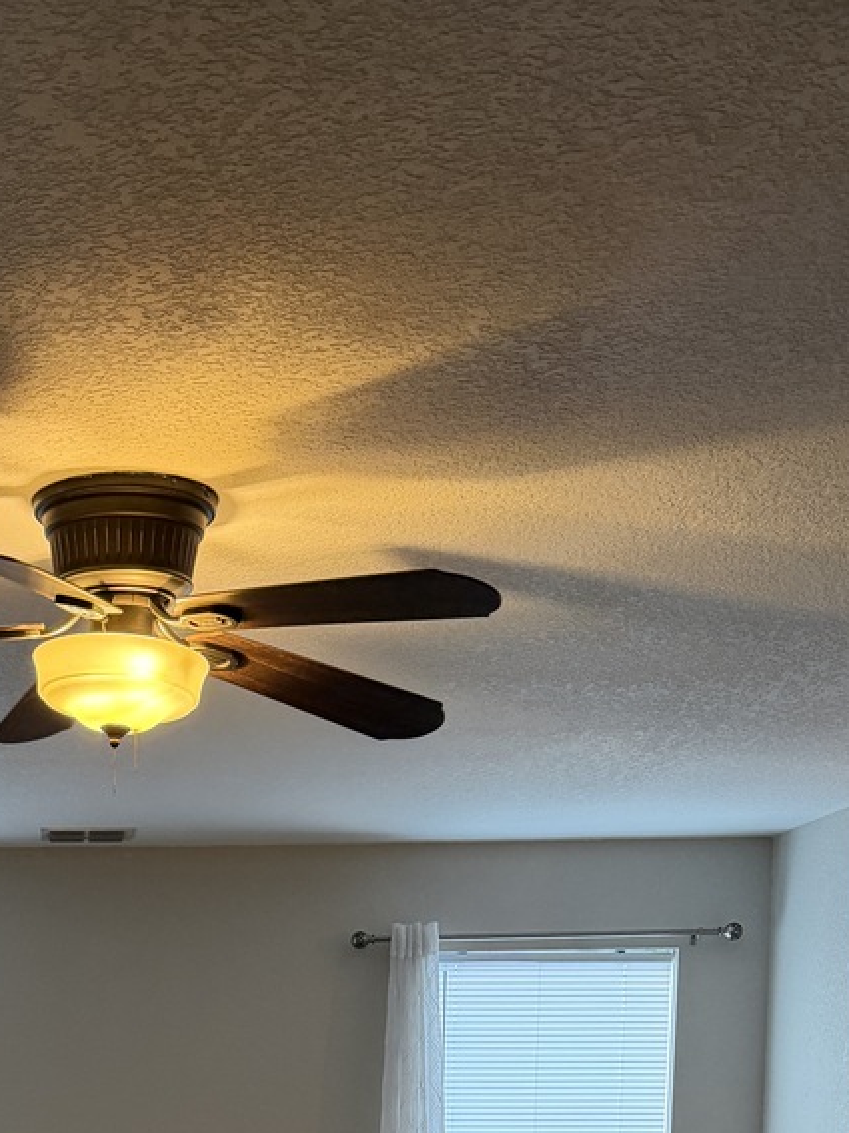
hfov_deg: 23.3
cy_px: 1343
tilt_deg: -6.0
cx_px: 60
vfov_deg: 27.9
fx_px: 1996
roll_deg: -0.1
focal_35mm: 61
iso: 250
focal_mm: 6.76
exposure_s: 1/60
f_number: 1.78
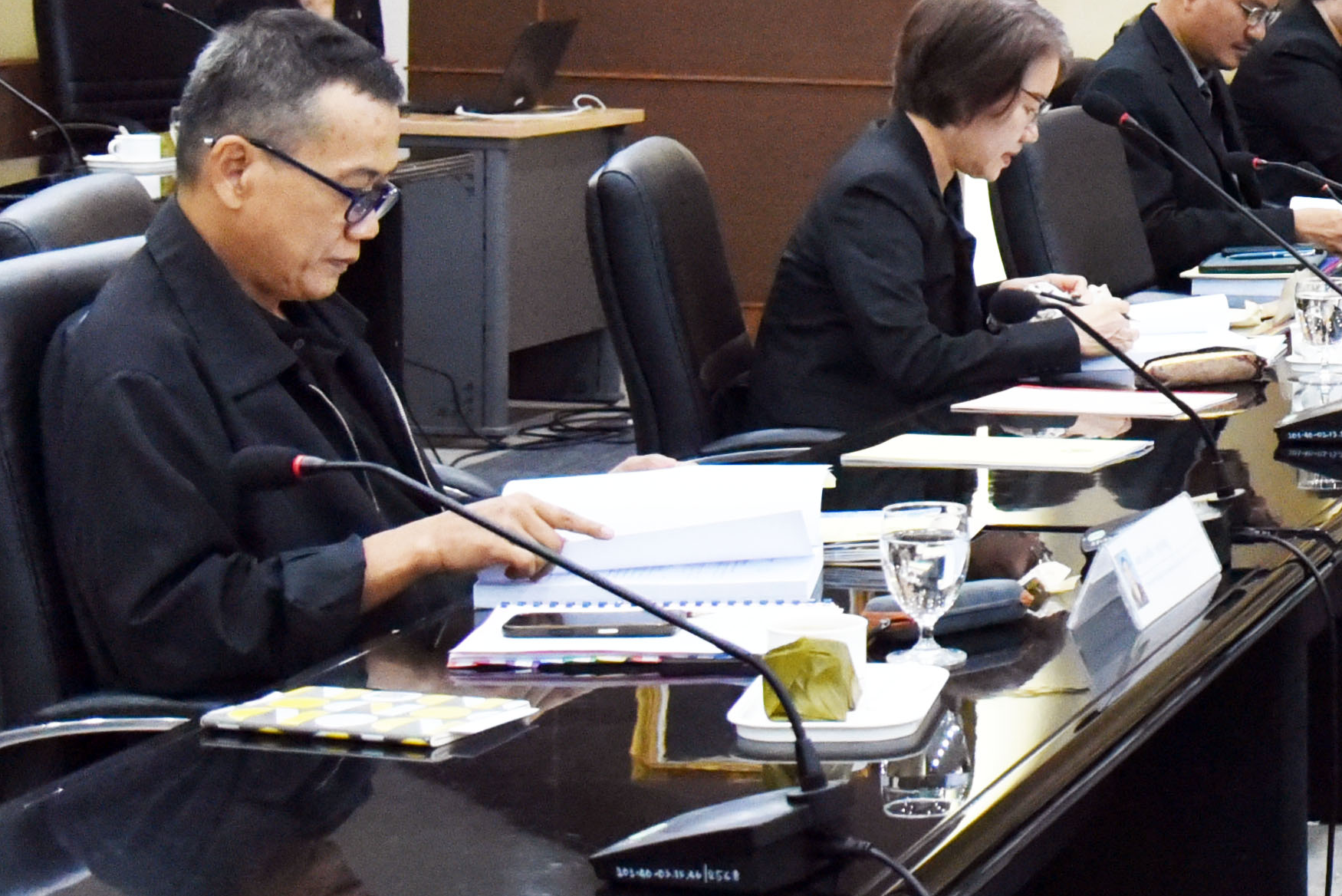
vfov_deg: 12.4
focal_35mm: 110
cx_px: 2171
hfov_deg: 16.5
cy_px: 189
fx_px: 4102
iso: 6400
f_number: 5
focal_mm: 32
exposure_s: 1/320
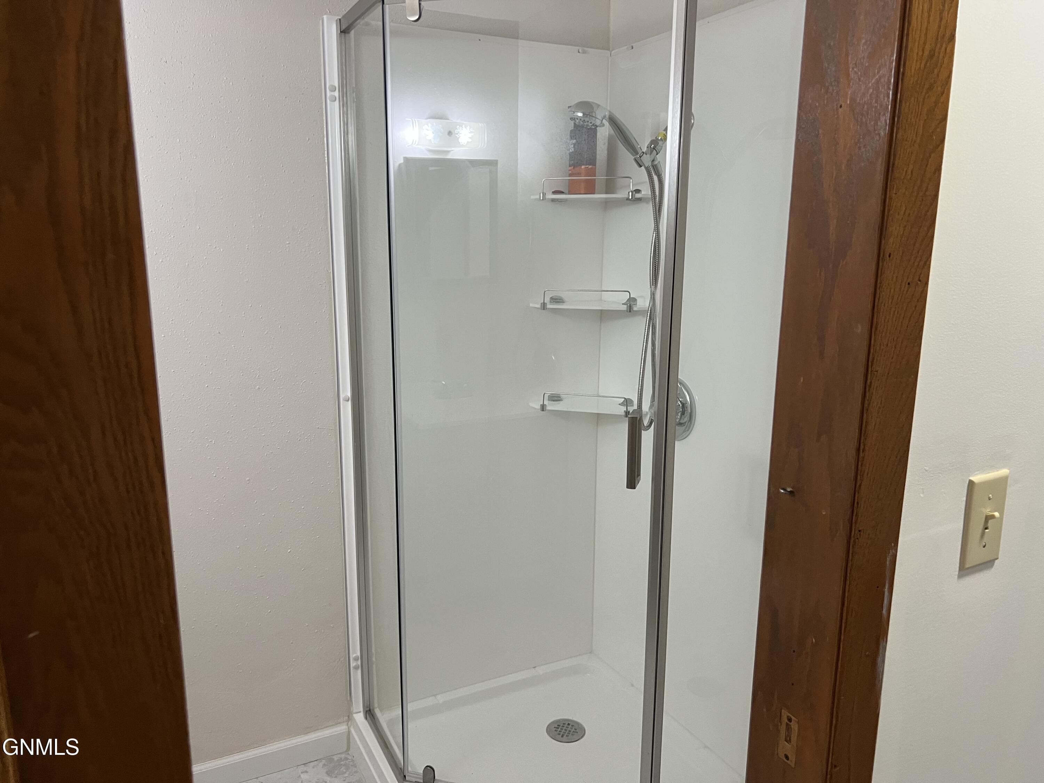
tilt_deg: -12.5
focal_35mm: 26
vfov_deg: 53.1
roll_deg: -0.3
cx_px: 522
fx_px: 784
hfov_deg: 67.3
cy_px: 392
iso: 200
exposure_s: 1/60
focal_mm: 5.7
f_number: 1.5
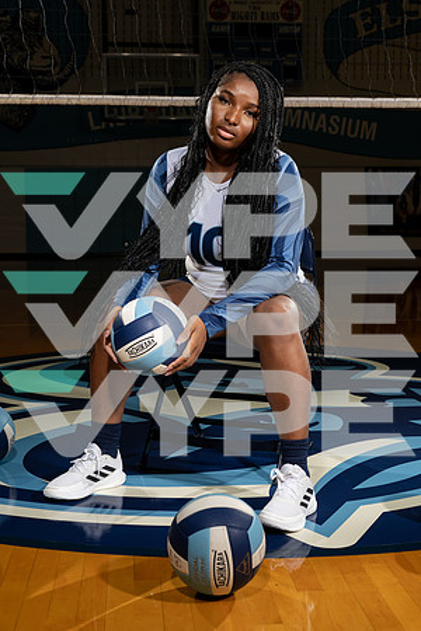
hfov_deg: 28.1
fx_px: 842
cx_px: 210
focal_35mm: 48
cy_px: 316
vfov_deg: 41.1
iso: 250
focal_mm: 48
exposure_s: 1/250
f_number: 6.3
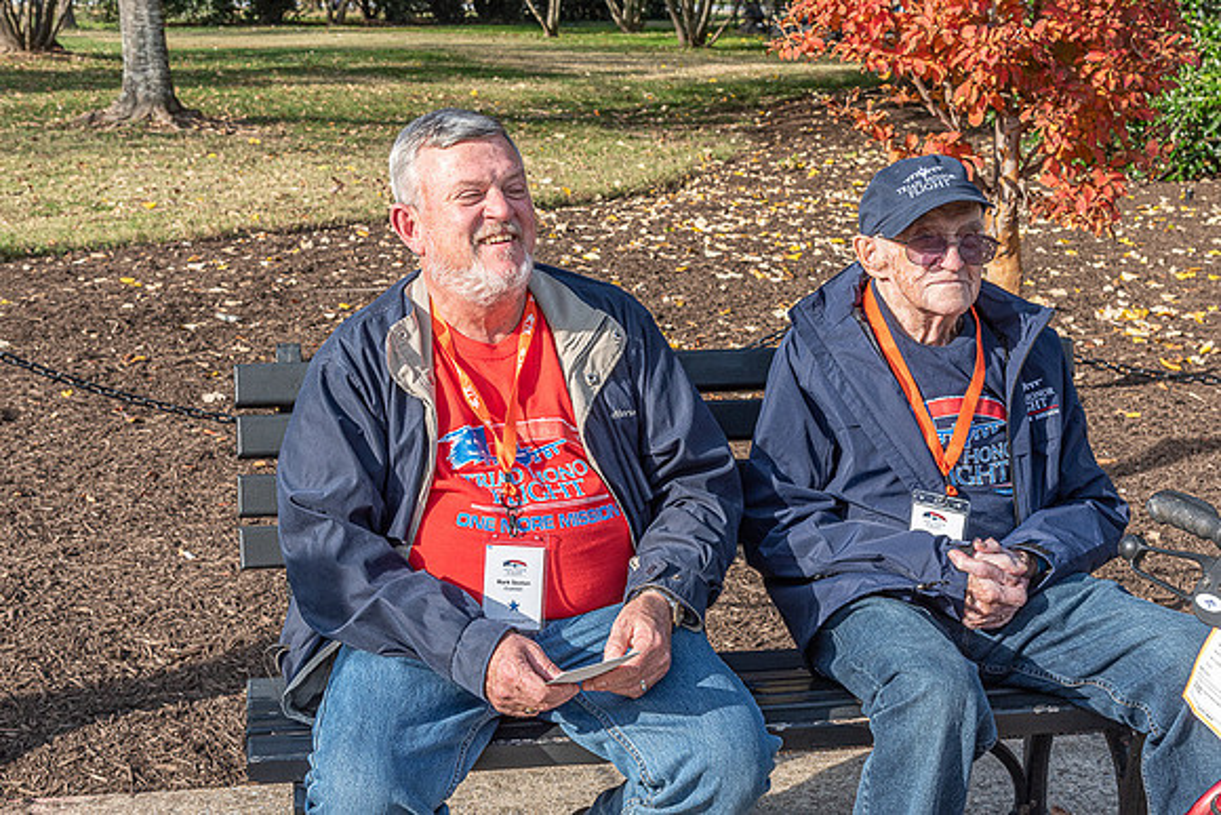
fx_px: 1866
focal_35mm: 55
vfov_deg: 24.6
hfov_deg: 36.2
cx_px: 610
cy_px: 408
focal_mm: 55
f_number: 11
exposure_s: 1/500
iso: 500
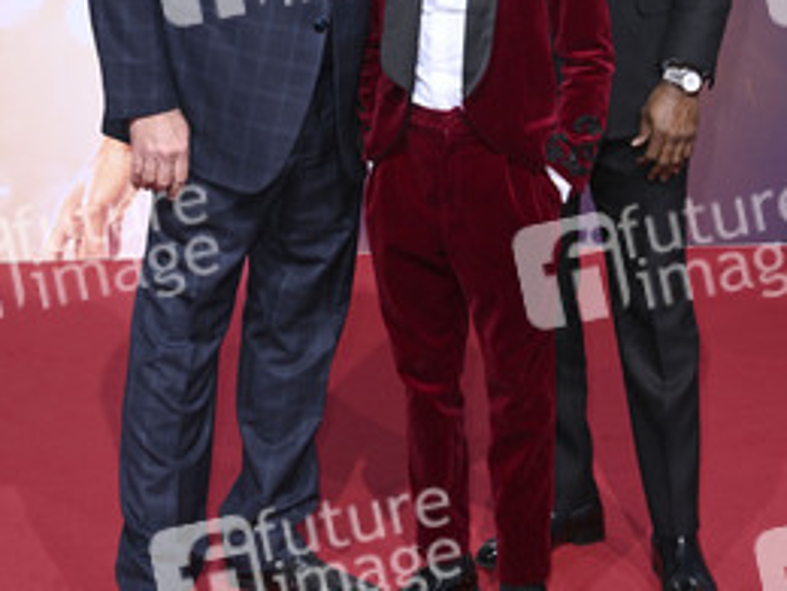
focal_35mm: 96
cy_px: 106
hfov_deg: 20.4
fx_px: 2183
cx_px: 394
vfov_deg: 15.3
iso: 400
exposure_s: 1/250
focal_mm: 65
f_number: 5.6
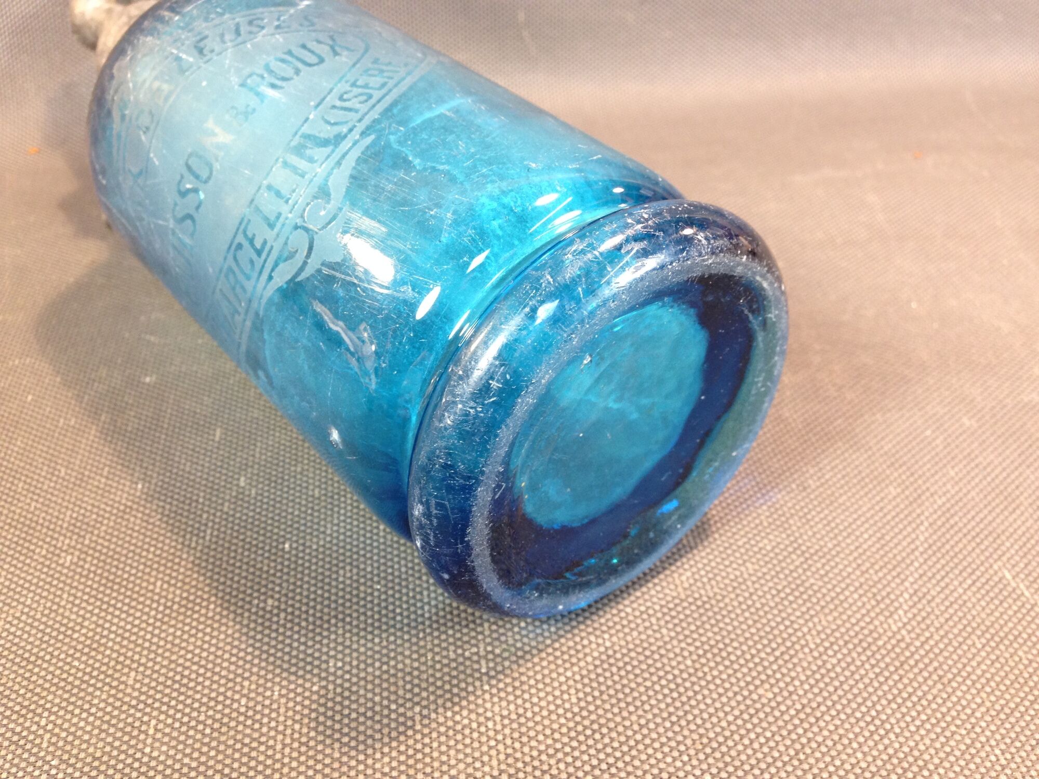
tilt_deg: -37.3
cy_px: 390
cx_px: 520
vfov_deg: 42.9
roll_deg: +0.4
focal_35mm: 33
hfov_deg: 55.4
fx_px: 990
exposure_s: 1/20
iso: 125
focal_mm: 4.12
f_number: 2.4
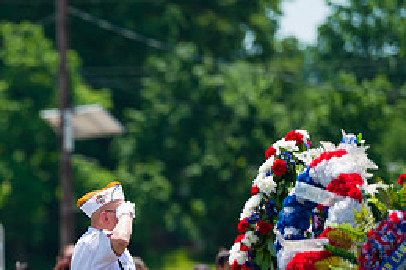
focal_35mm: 448
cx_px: -39
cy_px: 265
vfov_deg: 3.1
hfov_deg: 4.6
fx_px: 5046
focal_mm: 200
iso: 200
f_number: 3.2
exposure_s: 1/2500
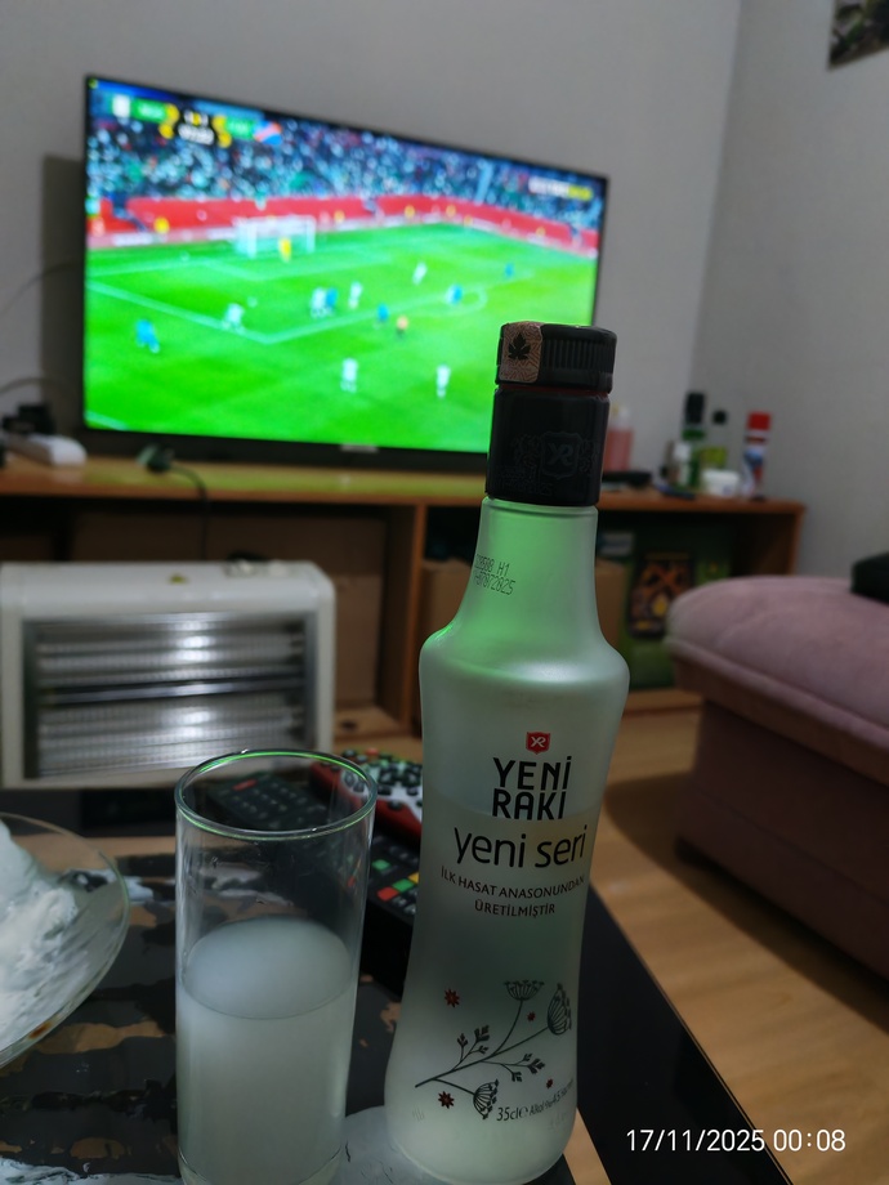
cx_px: 444
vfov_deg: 65.3
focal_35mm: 27
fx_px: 925
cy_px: 592
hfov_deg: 51.4
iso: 1250
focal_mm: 6.12
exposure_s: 1/100
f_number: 1.9
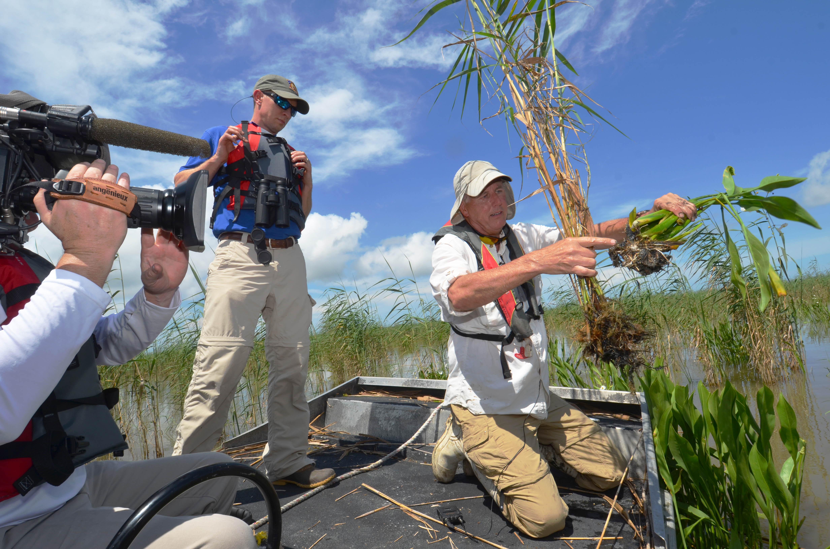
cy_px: 274
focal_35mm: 18
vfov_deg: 67.1
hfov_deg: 90.1
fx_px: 414
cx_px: 415
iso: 160
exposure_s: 1/250
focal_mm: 12
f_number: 14
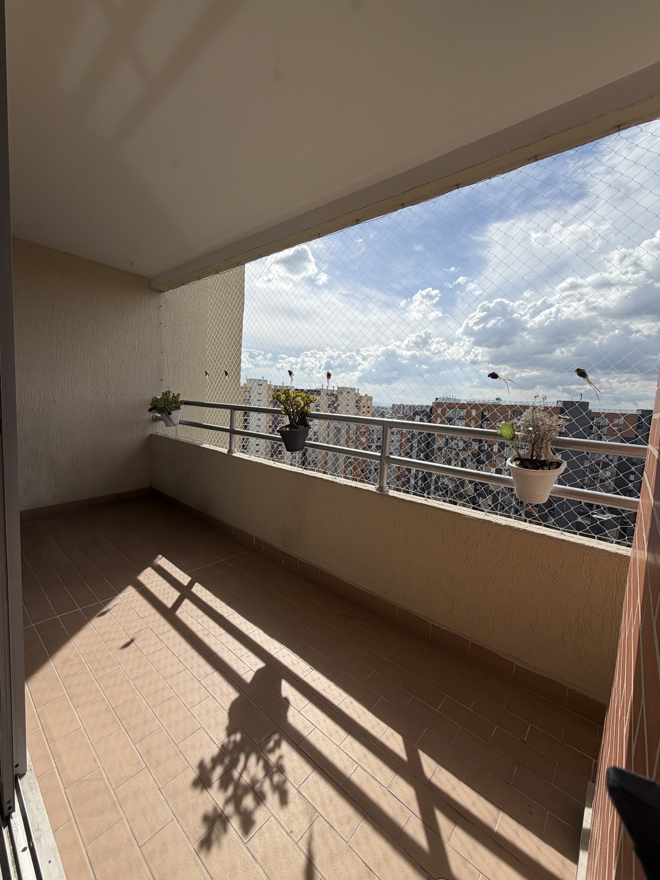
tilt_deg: -5.9
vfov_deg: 102.1
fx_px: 356
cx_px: 330
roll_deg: -4.2
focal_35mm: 14
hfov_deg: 85.7
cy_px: 440
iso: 20
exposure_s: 1/1125
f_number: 2.2
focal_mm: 2.22
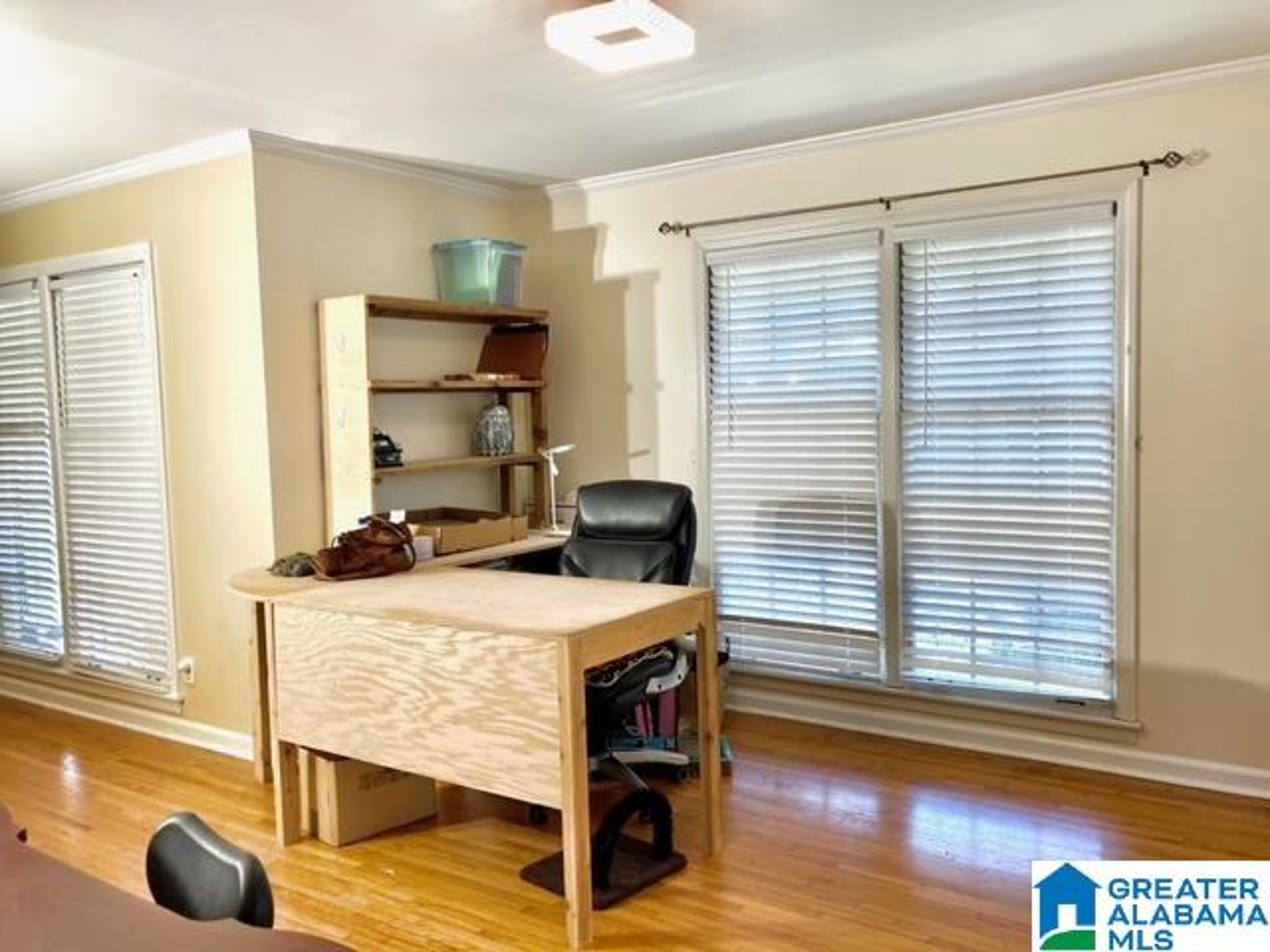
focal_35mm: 28
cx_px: 635
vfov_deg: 49.7
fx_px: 1027
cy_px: 476
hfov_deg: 63.4
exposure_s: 1/120
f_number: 1.8
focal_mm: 3.99
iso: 80
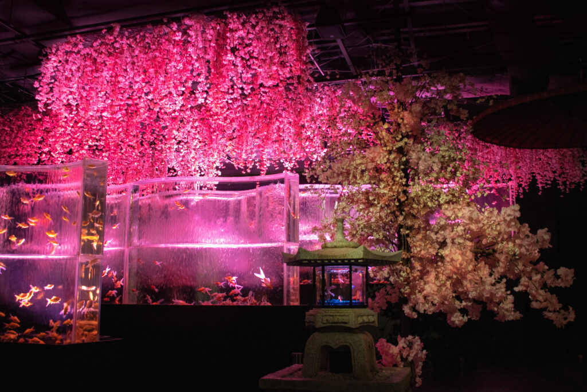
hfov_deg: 53.1
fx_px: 587
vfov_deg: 36.9
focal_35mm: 36
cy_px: 196
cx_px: 294
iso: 220
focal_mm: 18
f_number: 4
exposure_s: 1/50
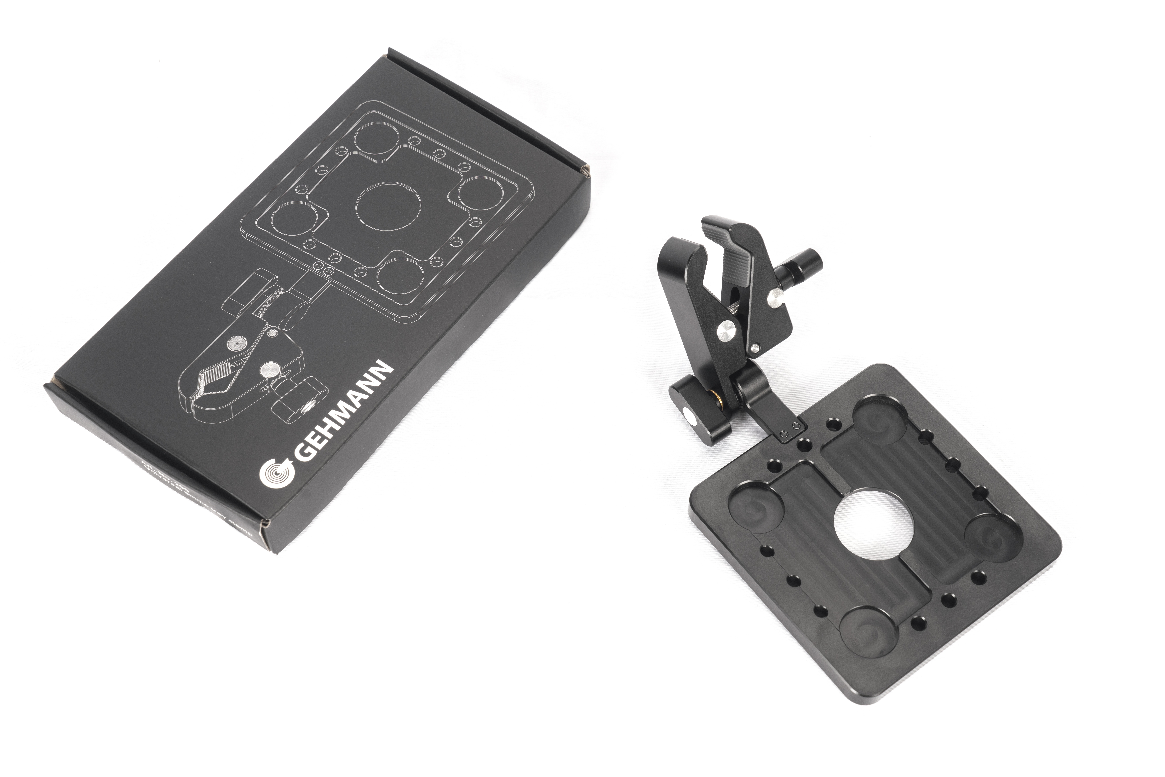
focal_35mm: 57
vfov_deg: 23.8
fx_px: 1845
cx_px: 582
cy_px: 388
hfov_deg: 35.0
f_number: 10
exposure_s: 1/125
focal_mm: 57
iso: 100
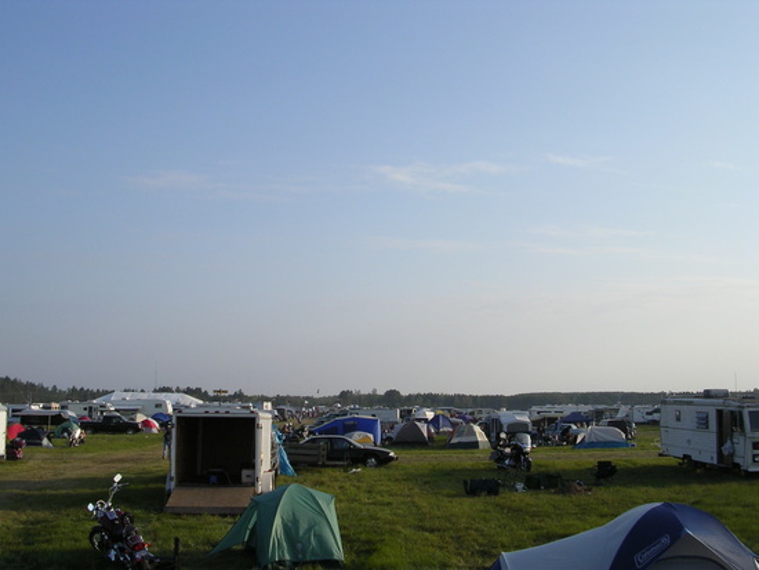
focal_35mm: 38
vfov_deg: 37.7
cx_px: 380
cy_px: 285
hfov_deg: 49.0
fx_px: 834
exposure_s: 1/285
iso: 100
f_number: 5.6
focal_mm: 5.8
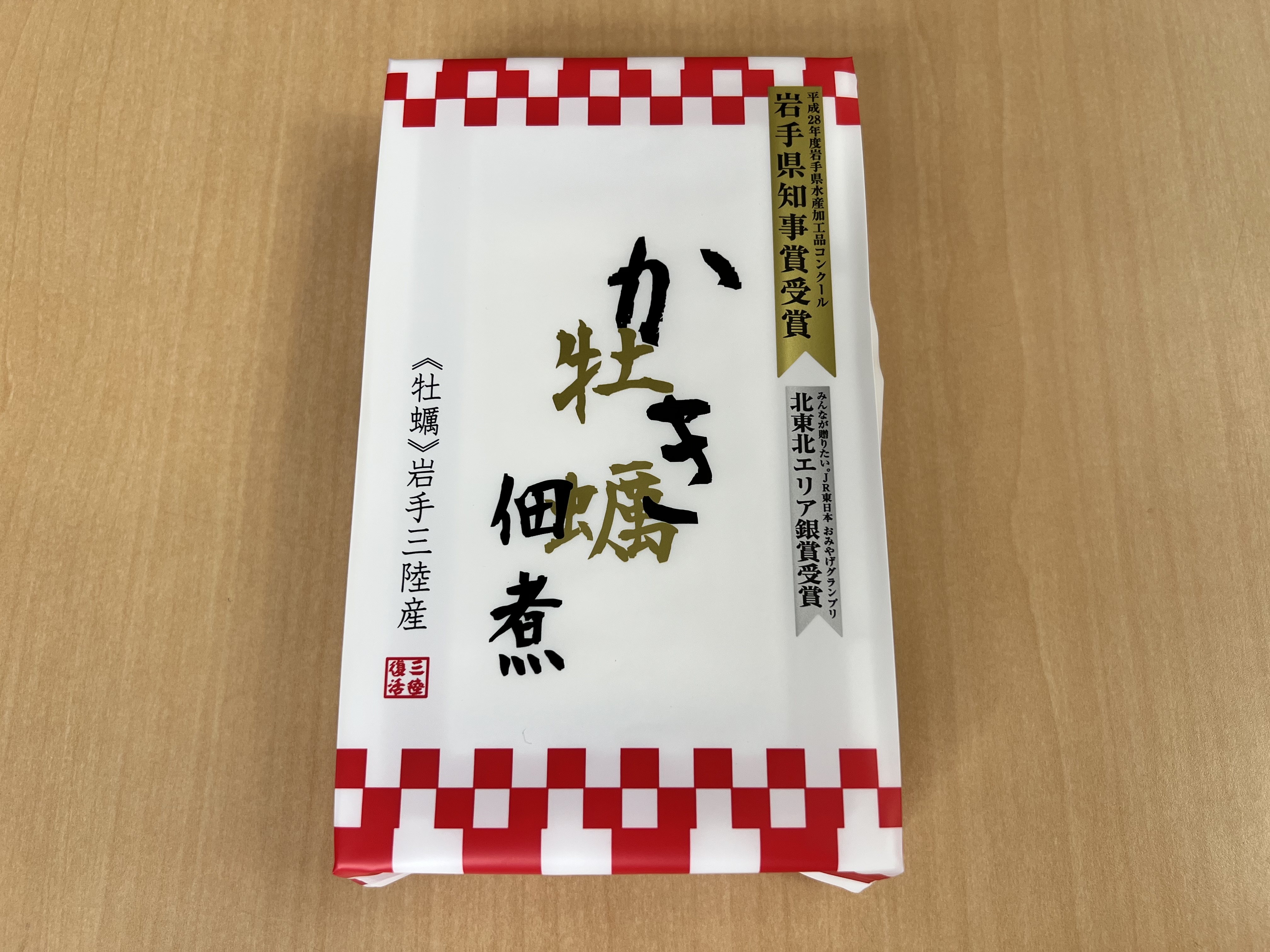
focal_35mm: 26
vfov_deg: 53.1
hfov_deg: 67.3
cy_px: 476
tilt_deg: -75.9
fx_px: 954
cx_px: 635
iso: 64
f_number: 1.5
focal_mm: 5.7
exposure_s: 1/121
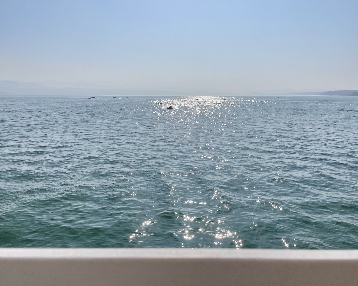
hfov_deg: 62.2
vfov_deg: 51.5
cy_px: 138
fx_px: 297
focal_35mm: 28
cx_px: 175
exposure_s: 1/10753
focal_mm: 4.2
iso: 32
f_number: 1.6
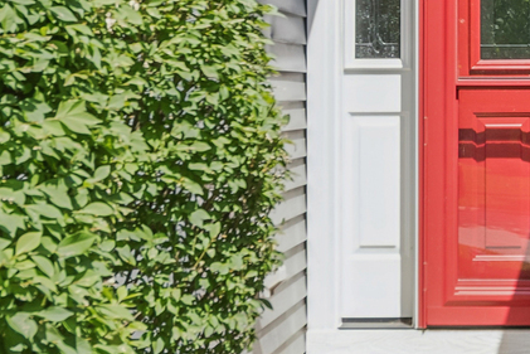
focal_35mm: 127
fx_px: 1870
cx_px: 553
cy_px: 52
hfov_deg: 15.8
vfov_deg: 10.8
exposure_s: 1/250
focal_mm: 22
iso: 250
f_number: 8
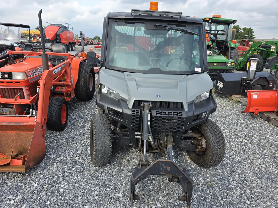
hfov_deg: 73.9
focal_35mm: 23
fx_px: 185
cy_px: 104
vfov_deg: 58.9
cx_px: 139
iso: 80
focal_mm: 6.3
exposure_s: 1/1819
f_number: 1.7
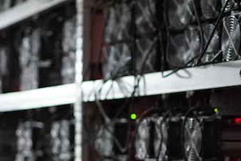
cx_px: 185
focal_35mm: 165
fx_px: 1106
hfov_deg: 12.4
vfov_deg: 8.3
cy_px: 151
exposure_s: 1/160
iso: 12800
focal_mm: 55
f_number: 2
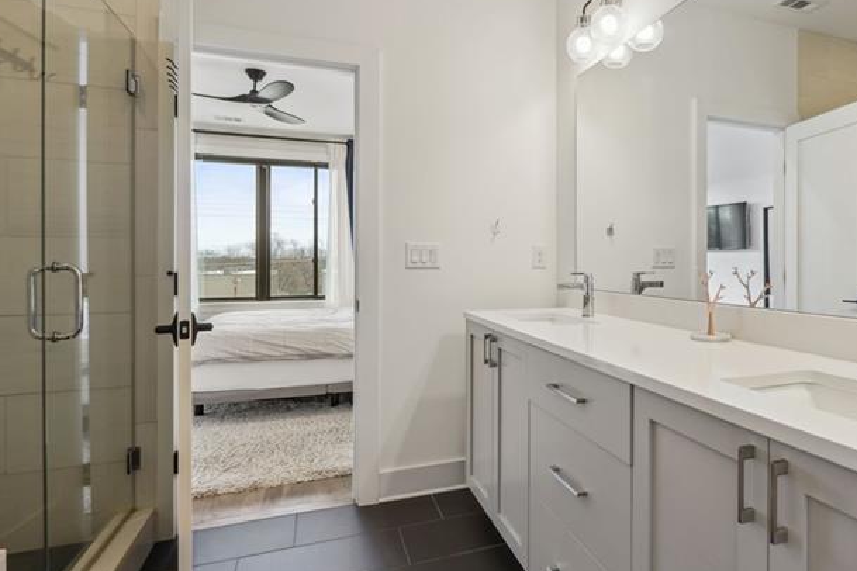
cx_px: 540
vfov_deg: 59.4
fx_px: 500
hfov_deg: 79.6
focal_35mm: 21
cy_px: 265
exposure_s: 1/10
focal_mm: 16
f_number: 11
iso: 400
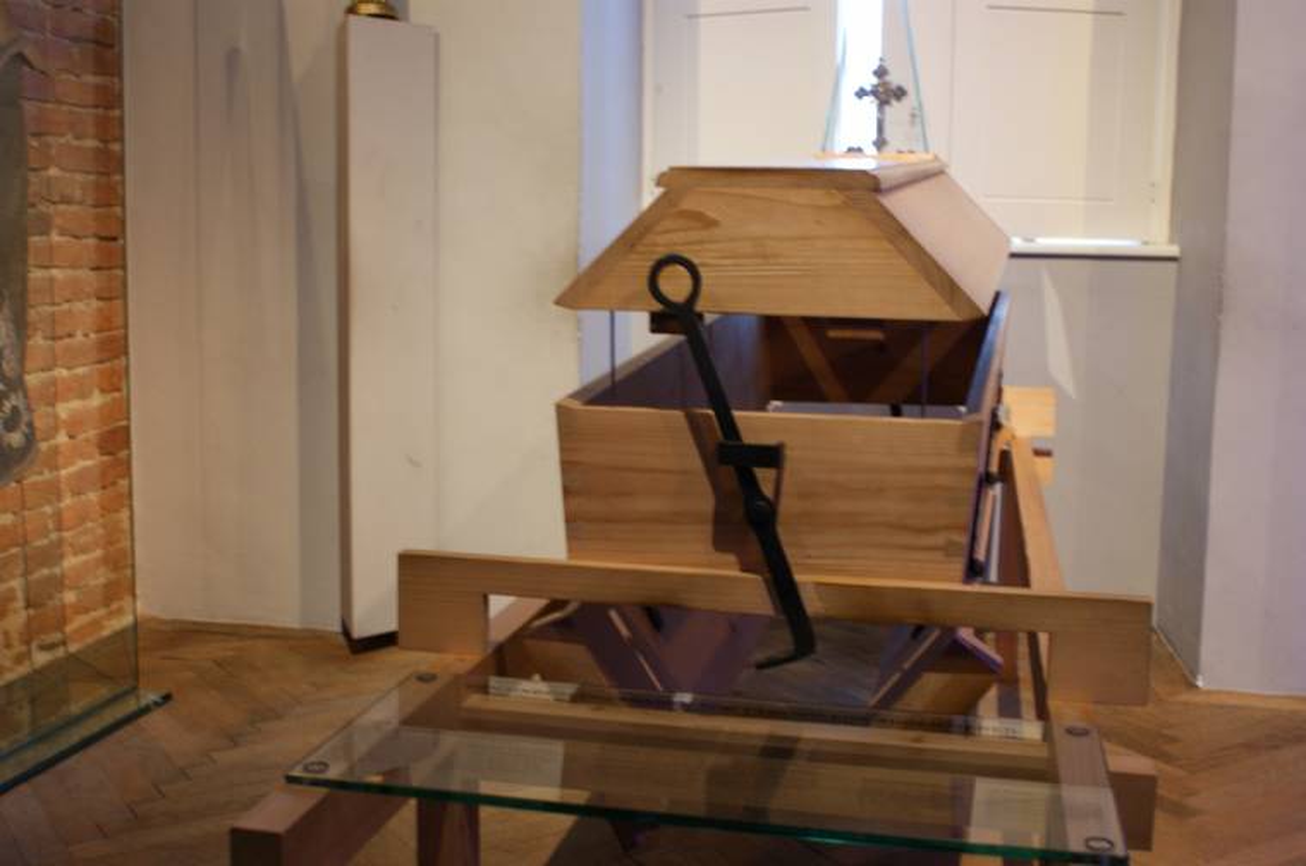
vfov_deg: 34.1
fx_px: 1412
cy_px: 433
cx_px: 653
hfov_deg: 49.6
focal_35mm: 39
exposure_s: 1/4
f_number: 4.5
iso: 400
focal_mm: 26
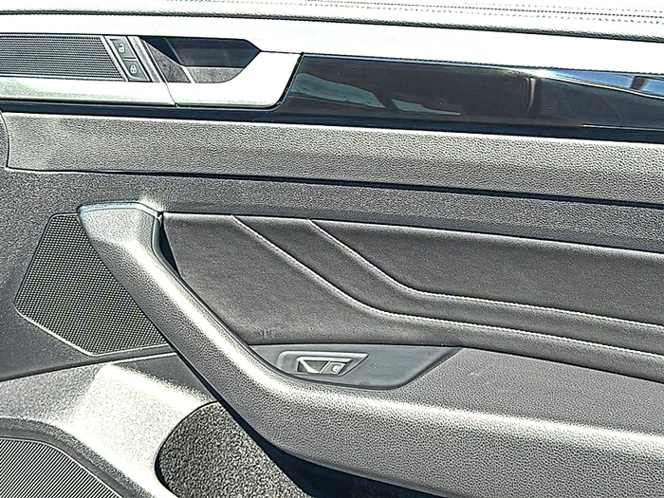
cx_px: 332
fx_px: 959
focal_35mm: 50
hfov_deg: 38.2
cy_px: 249
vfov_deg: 29.1
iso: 80
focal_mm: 6.86
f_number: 1.78
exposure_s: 1/730
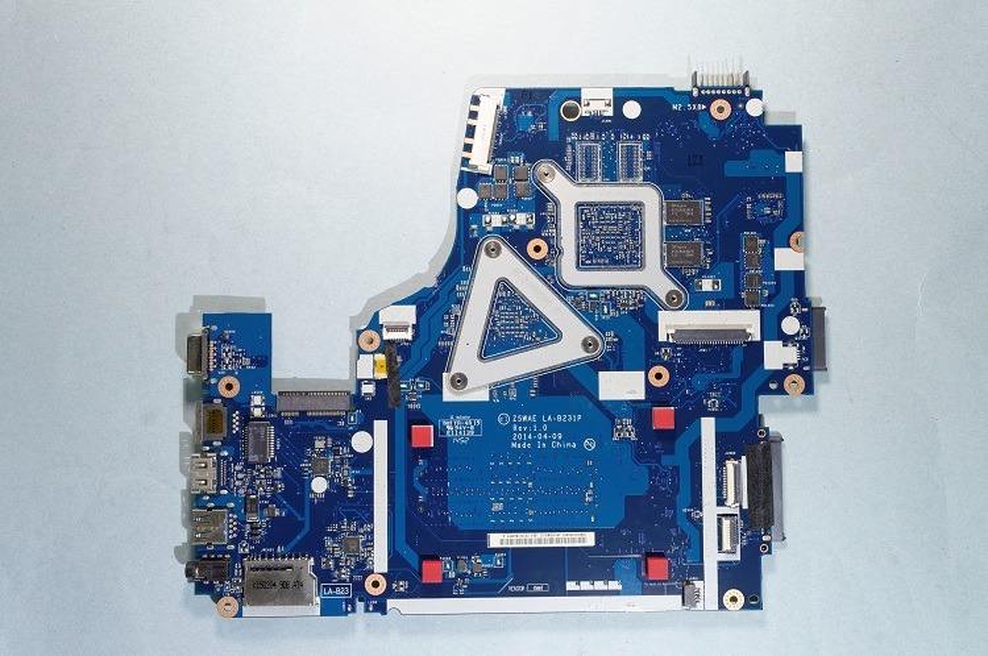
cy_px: 328
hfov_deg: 57.3
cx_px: 494
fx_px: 904
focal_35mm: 33
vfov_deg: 39.9
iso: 100
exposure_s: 1/4
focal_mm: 22
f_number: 8
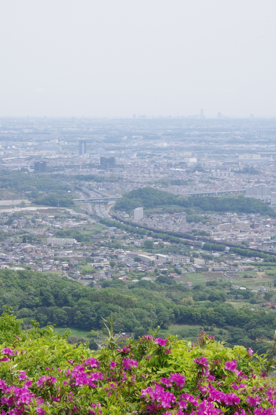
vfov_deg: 17.5
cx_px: 138
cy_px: 208
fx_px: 1345
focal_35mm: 117
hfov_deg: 11.7
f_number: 22
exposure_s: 1/125
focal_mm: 78
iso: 800
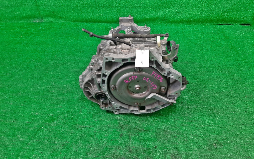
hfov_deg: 66.5
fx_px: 194
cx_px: 125
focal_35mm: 28
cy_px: 77
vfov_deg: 44.5
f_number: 1.7
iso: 102
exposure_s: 1/50
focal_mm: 3.93
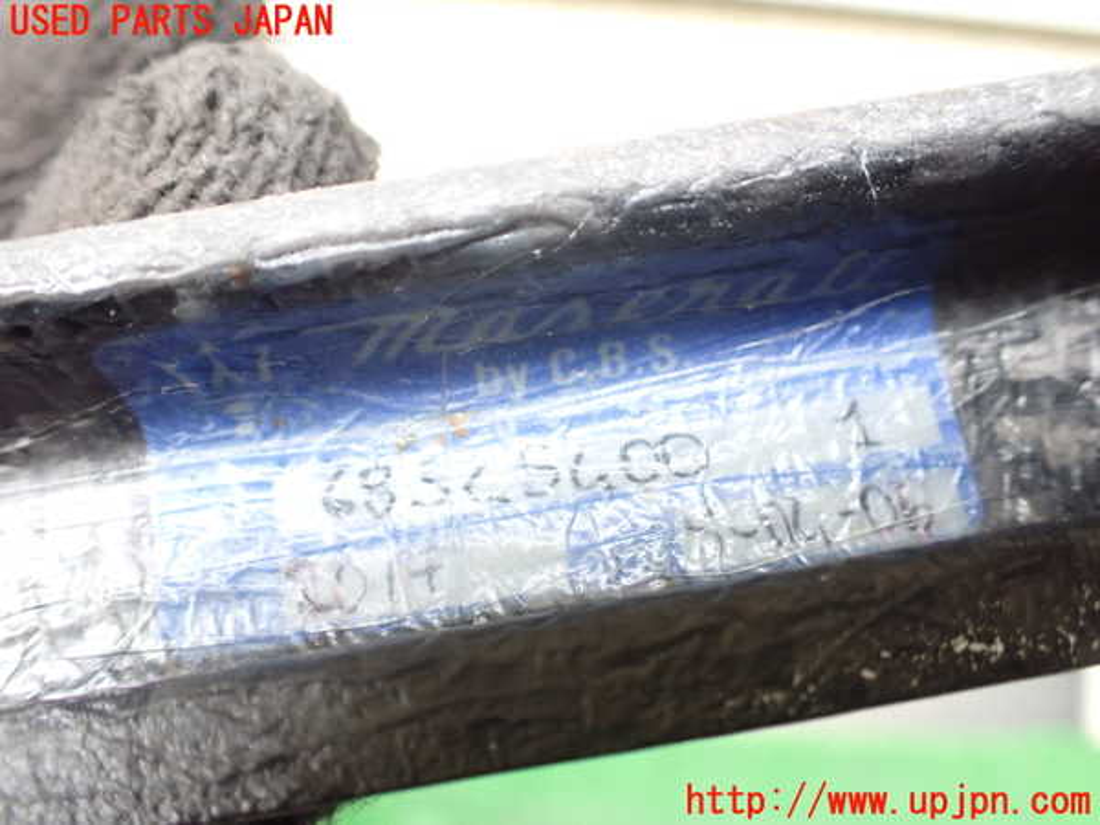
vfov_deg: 46.8
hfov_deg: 60.0
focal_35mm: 30
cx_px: 550
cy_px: 412
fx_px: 953
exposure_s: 1/80
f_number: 2.3
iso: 800
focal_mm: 5.4
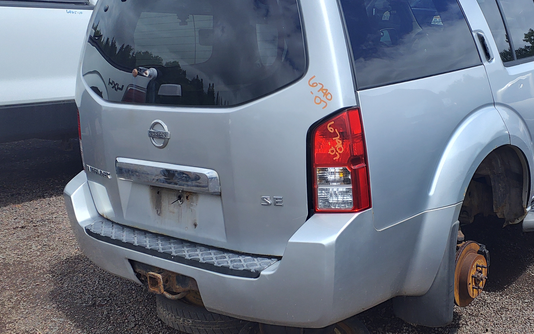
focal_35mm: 39
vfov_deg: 32.7
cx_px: 368
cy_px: 141
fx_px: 568
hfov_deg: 49.3
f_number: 1.9
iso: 40
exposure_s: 1/748
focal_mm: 3.58
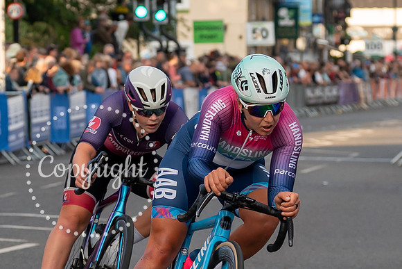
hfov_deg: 7.1
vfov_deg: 4.7
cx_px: 92
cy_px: 221
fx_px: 3243
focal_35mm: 290
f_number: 3.5
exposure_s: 1/800
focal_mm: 70
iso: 320
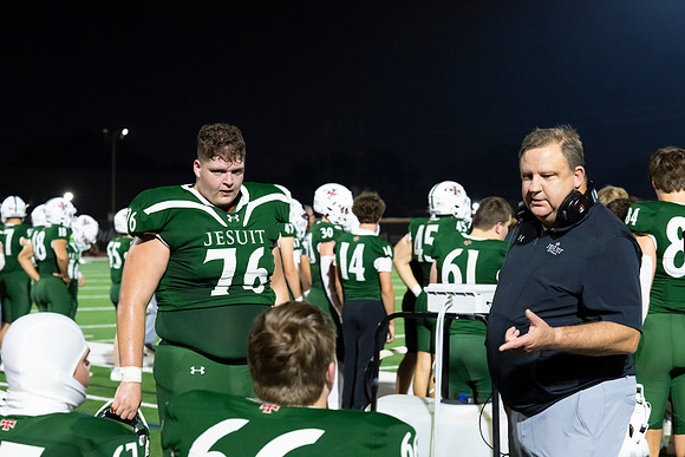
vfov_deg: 16.7
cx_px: 342
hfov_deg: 24.8
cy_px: 228
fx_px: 1561
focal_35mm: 82
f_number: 5.6
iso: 10000
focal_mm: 82
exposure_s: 1/500
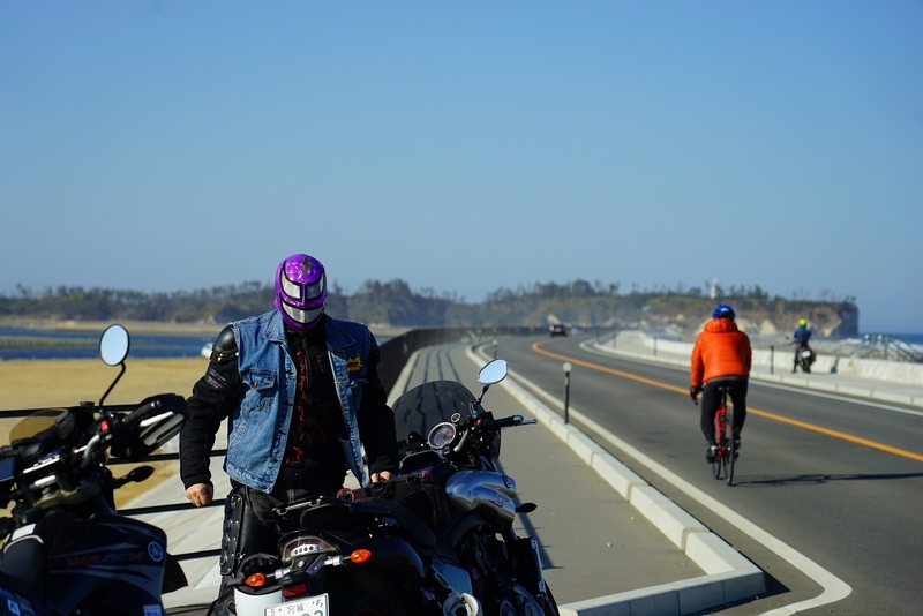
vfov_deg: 13.1
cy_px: 308
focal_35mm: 105
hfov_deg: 19.4
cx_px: 462
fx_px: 2693
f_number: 4.5
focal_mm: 105
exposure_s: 1/1000
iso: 100
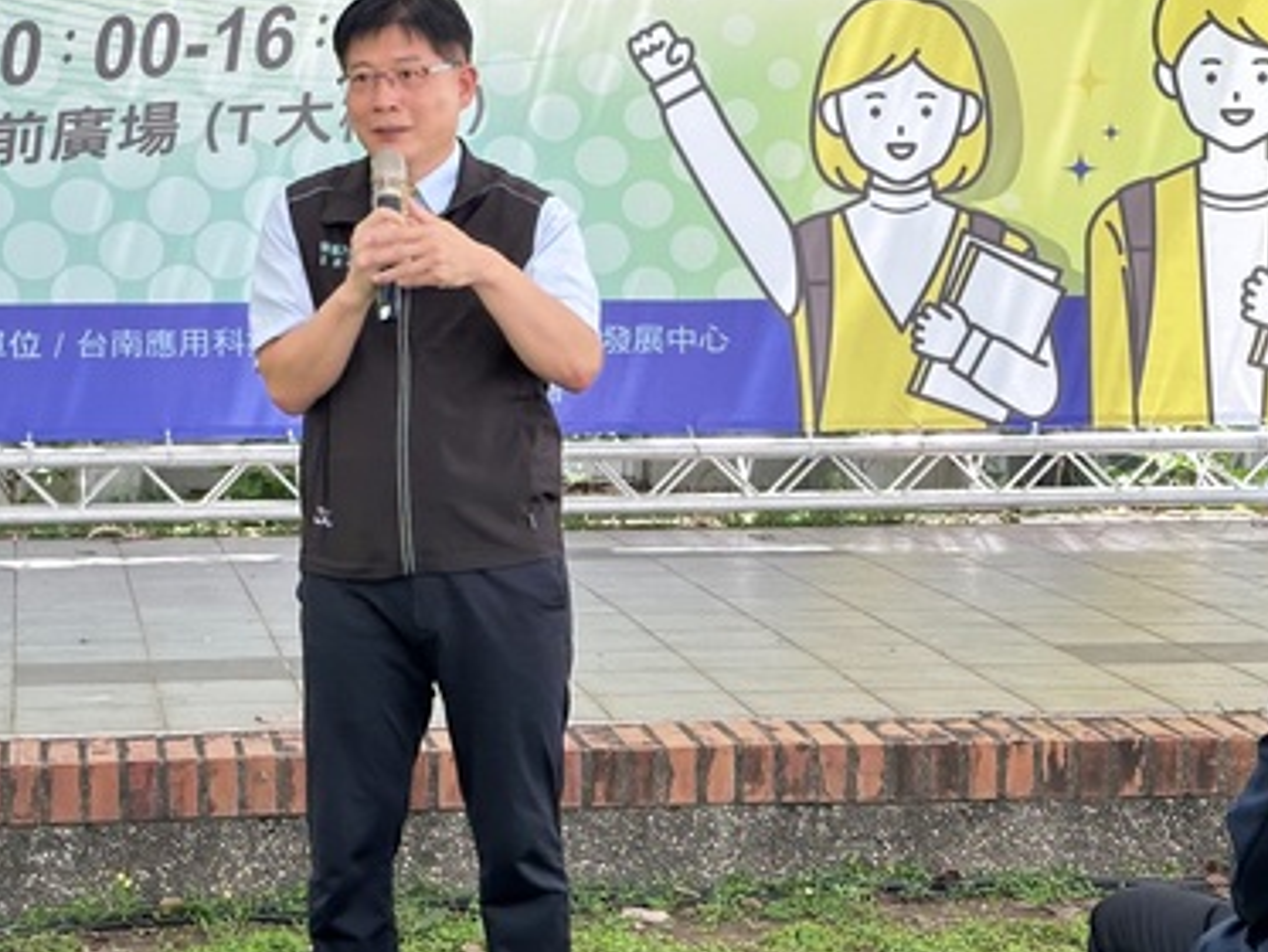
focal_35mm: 90
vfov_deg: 16.4
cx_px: 503
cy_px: 321
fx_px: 3298
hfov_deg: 21.7
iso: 64
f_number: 1.78
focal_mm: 6.86
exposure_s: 1/260
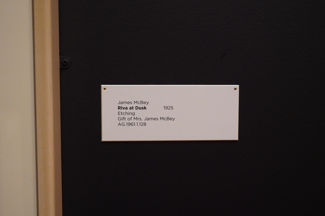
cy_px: 108
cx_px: 162
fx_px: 442
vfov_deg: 27.5
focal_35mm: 49
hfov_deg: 40.3
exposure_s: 1/80
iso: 10000
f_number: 9
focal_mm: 49
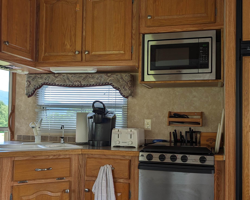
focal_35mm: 39
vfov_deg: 38.2
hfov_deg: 46.7
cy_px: 113
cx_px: 145
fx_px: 289
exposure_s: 1/78.5
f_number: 1.68
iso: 23
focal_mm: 6.9
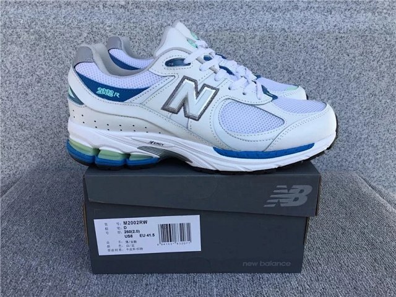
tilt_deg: -18.3
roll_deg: -0.5
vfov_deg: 45.4
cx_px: 198
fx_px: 355
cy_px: 148
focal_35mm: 31
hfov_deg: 58.4
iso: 25
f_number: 2.4
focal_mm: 3.3
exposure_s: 1/617
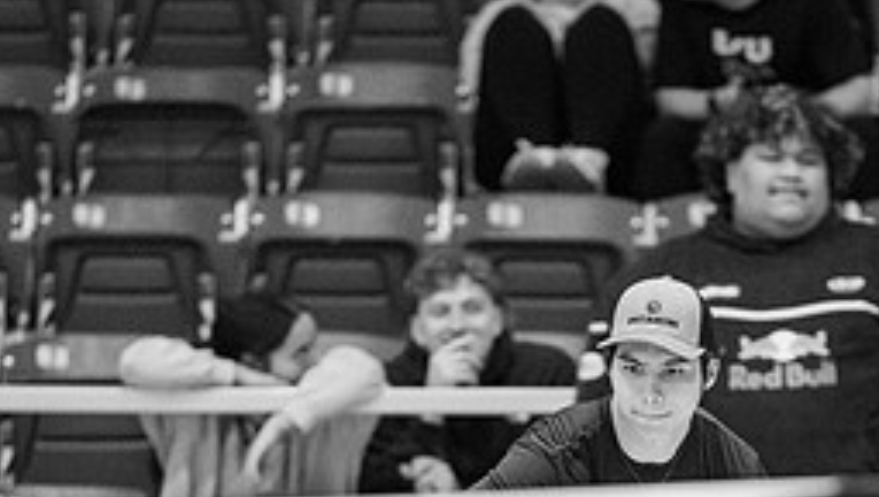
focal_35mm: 476
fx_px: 11105
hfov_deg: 4.5
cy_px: 571
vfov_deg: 2.6
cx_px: 572
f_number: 2.8
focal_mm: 200
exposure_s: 1/500
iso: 5000
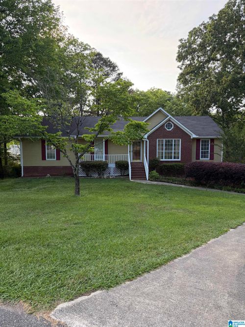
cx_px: 122
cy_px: 164
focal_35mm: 24
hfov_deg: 56.8
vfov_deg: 71.6
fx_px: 227
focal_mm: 6.76
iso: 100
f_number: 1.78
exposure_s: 1/757
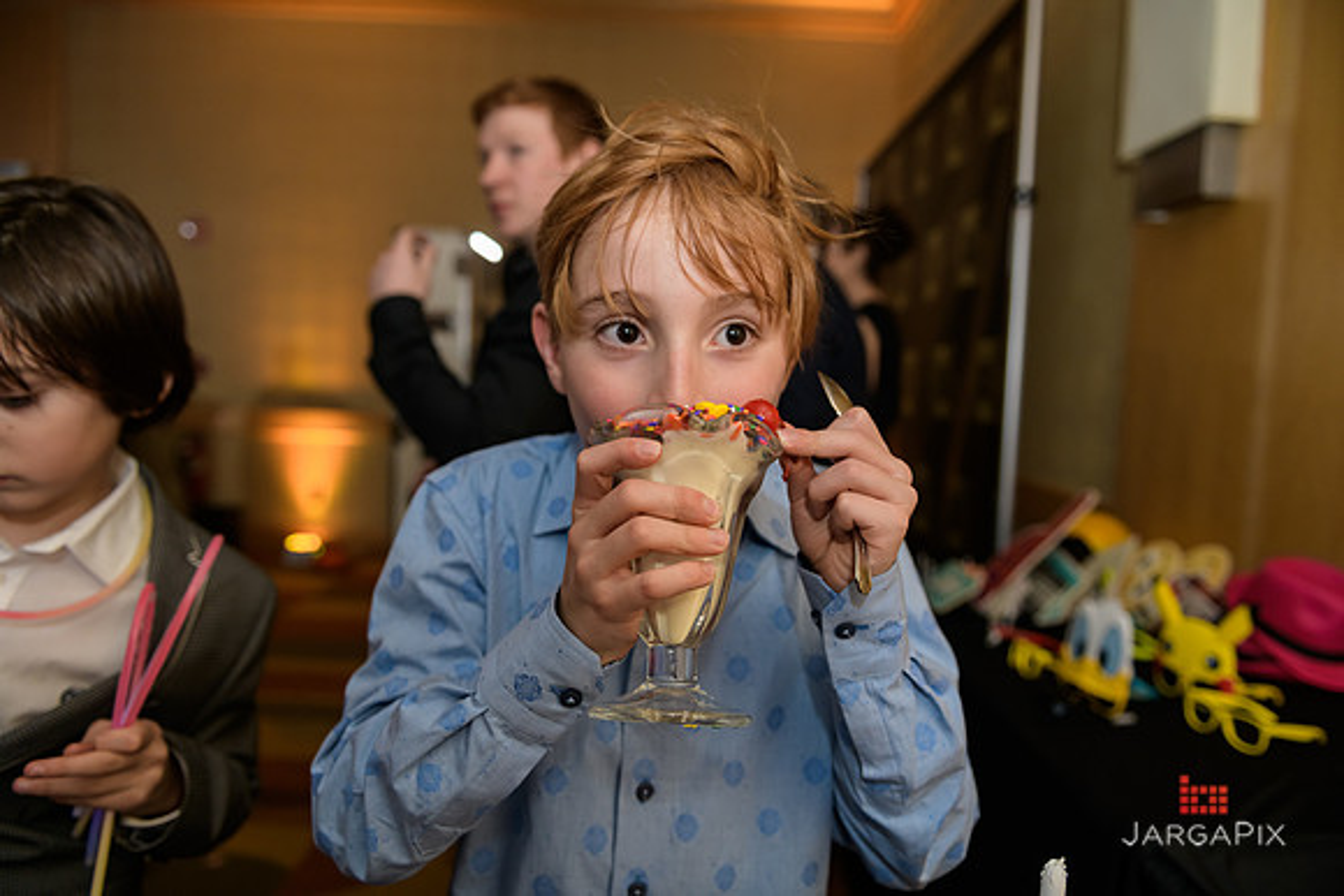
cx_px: 672
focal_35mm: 24
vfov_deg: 53.2
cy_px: 448
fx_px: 896
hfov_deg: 73.7
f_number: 3.2
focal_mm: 24
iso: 640
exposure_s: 1/125
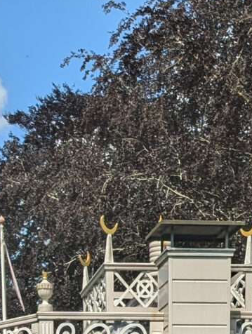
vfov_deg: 11.4
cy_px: 895
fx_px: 1248
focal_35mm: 129
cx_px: 95
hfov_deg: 11.5
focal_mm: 6.9
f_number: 1.68
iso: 19
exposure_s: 1/1404
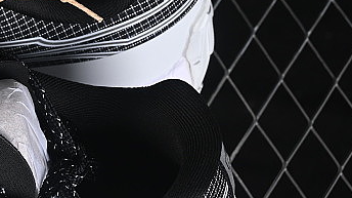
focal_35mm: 247
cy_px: 109
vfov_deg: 4.9
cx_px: -152
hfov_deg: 8.6
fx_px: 2304
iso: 160
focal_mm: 50
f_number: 7.1
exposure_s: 1/80
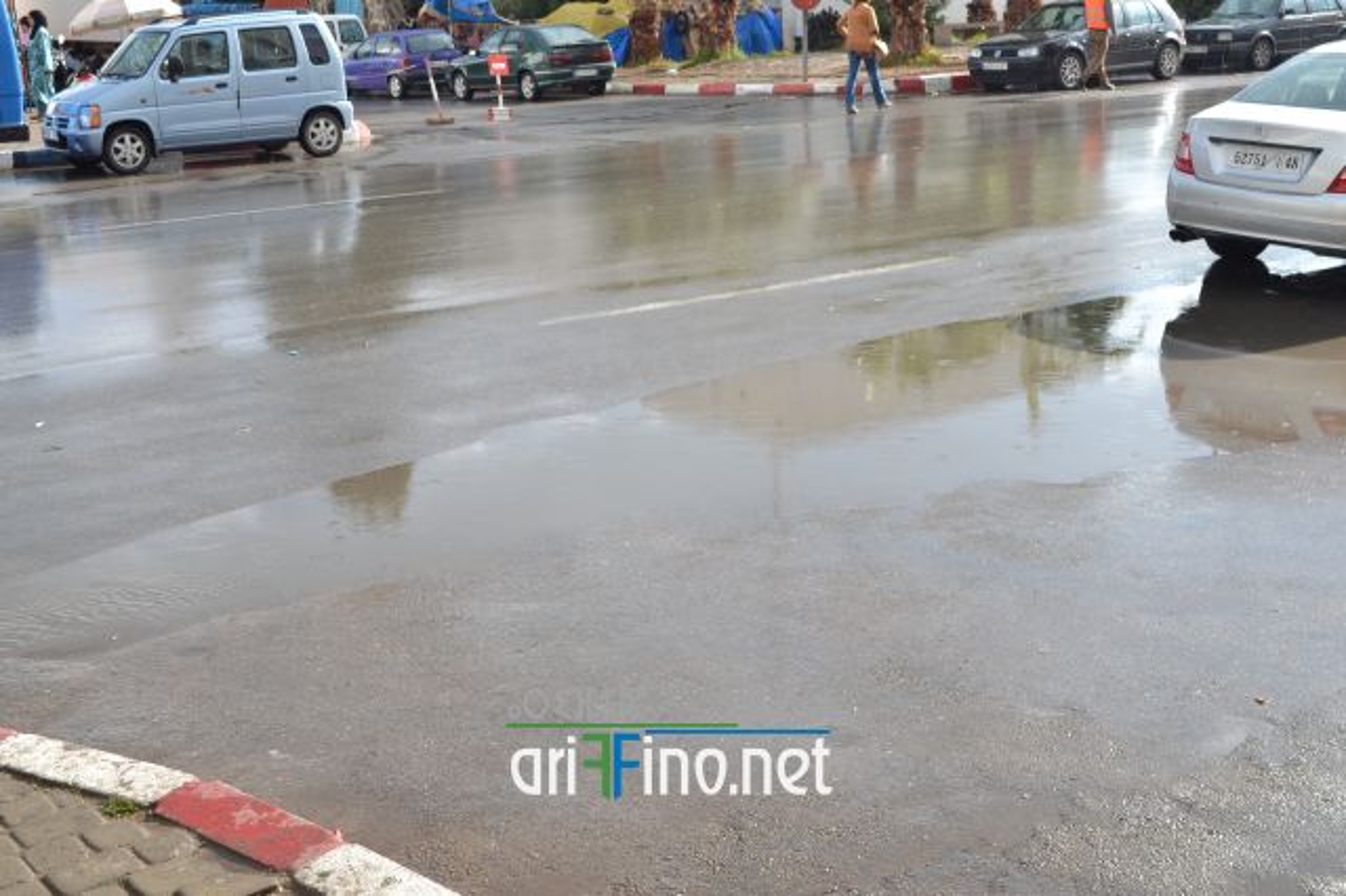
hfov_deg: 43.6
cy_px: 448
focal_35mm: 45
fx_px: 1682
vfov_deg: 29.8
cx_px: 673
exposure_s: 1/200
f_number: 7.1
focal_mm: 30
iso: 100
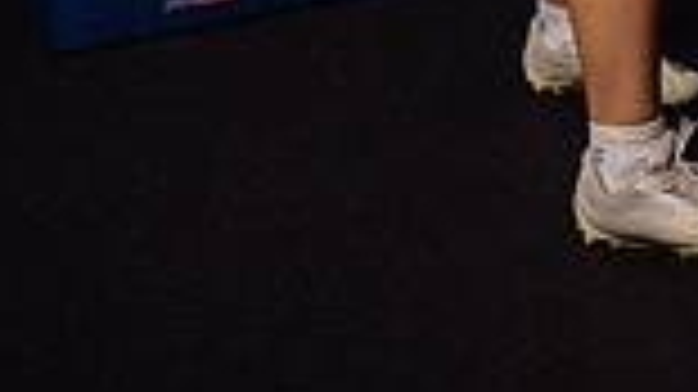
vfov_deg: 11.1
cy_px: -595
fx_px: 1628
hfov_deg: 23.8
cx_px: 554
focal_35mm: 88
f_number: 7.1
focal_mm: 29
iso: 200
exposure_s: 1/250
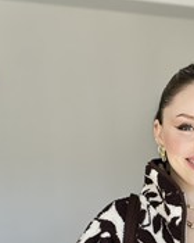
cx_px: 202
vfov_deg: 25.6
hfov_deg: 21.3
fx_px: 495
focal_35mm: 69
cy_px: 262
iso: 50
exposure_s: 1/121
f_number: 2.2
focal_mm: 2.71
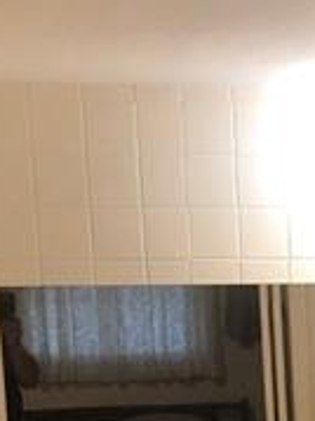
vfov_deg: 15.4
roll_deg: +0.4
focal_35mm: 120
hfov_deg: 11.8
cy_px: 590
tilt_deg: -10.9
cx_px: 475
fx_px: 1458
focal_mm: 3.99
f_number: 1.8
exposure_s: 1/30
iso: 32
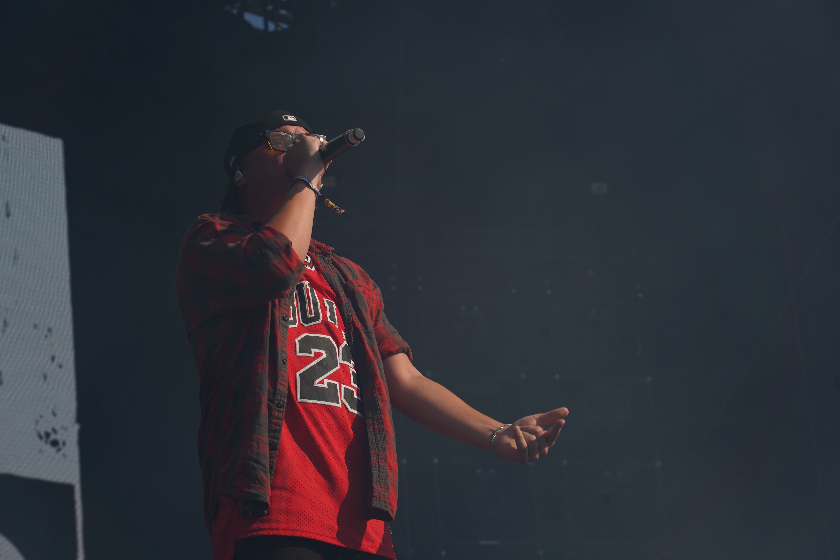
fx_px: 2450
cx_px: 420
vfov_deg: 13.0
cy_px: 280
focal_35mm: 105
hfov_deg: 19.5
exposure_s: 1/640
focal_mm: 105
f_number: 8
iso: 100
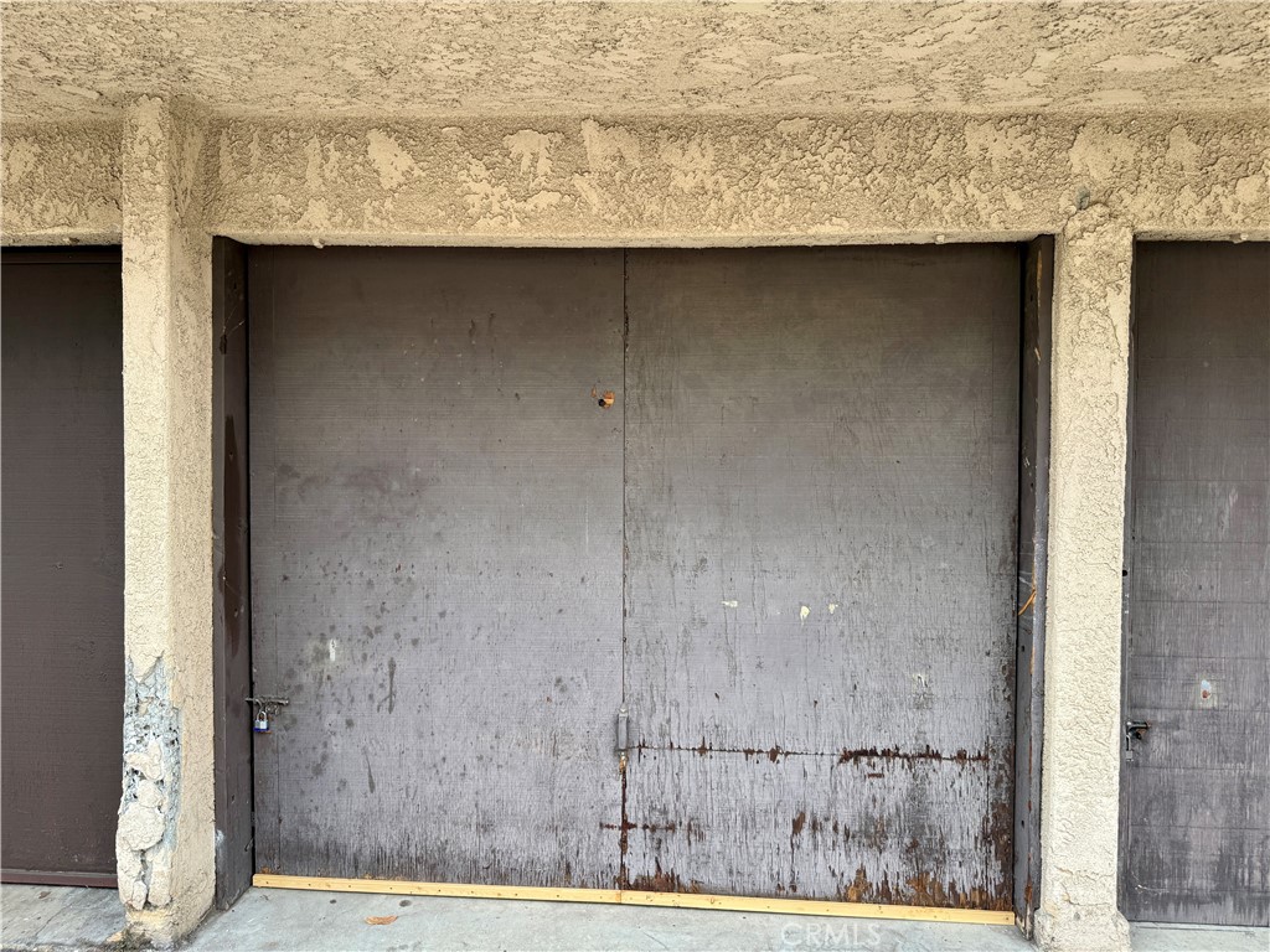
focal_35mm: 24
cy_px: 476
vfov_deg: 56.8
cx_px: 635
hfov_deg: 71.6
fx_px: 881
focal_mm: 6.76
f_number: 1.78
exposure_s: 1/649
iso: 80
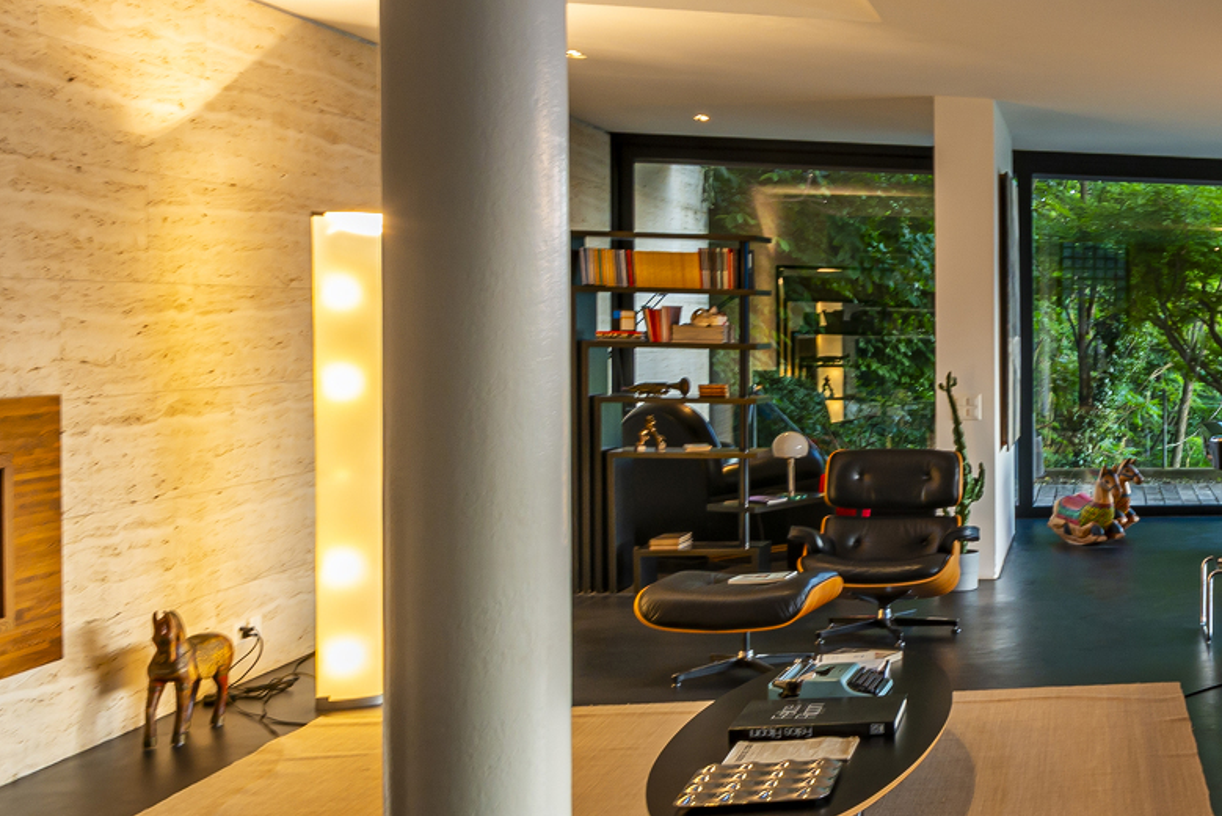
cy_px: 417
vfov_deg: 29.3
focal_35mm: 46
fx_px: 1562
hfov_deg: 33.7
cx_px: 1501
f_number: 9
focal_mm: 14
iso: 100
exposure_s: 1/3
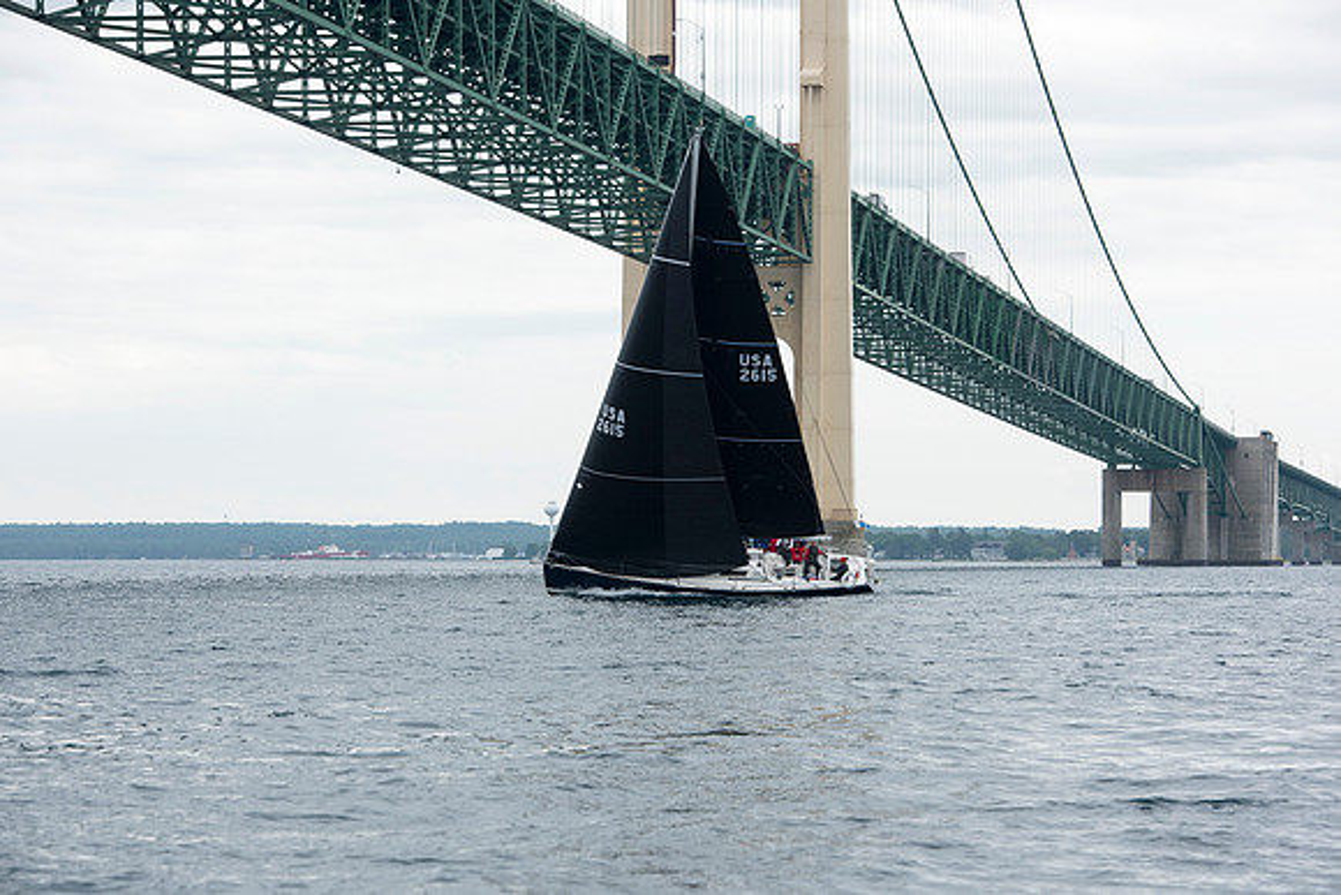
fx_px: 4495
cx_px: 670
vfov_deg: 11.4
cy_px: 448
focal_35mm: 121
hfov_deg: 17.0
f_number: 7.1
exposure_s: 1/800
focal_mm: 116
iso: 250
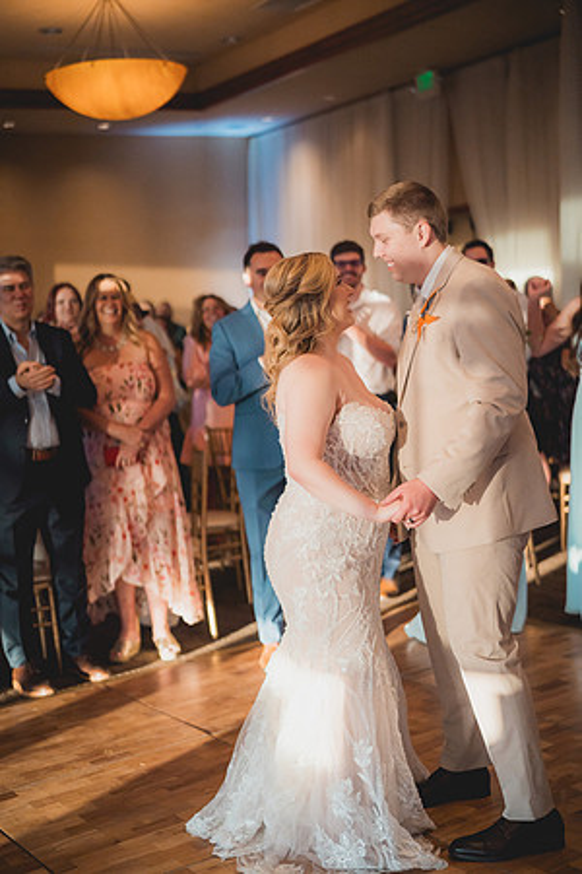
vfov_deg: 39.6
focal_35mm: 50
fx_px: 1212
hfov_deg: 27.0
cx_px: 291
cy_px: 437
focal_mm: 50
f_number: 1.4
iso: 1250
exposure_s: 1/3200
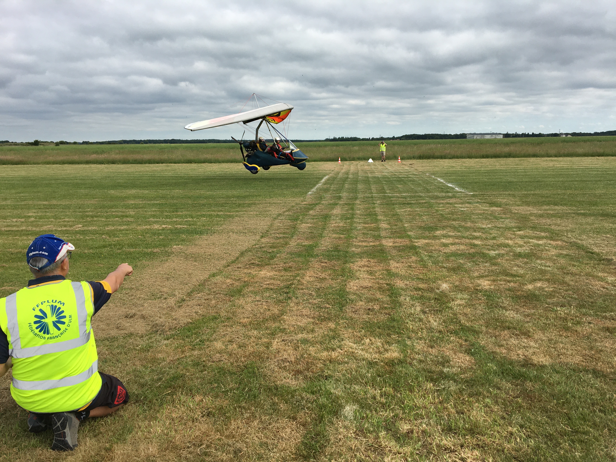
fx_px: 516
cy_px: 231
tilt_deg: -11.8
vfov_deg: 48.2
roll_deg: +0.9
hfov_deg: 61.7
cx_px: 308
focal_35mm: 29
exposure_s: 1/1672
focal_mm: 4.15
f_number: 2.2
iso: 25
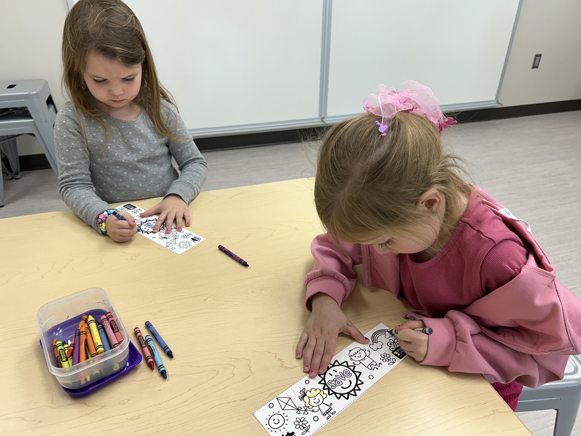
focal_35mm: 26
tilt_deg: -31.5
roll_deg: +0.4
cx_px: 290
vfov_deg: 53.1
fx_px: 436
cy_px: 218
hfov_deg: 67.3
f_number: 1.5
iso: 80
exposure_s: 1/120
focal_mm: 5.7
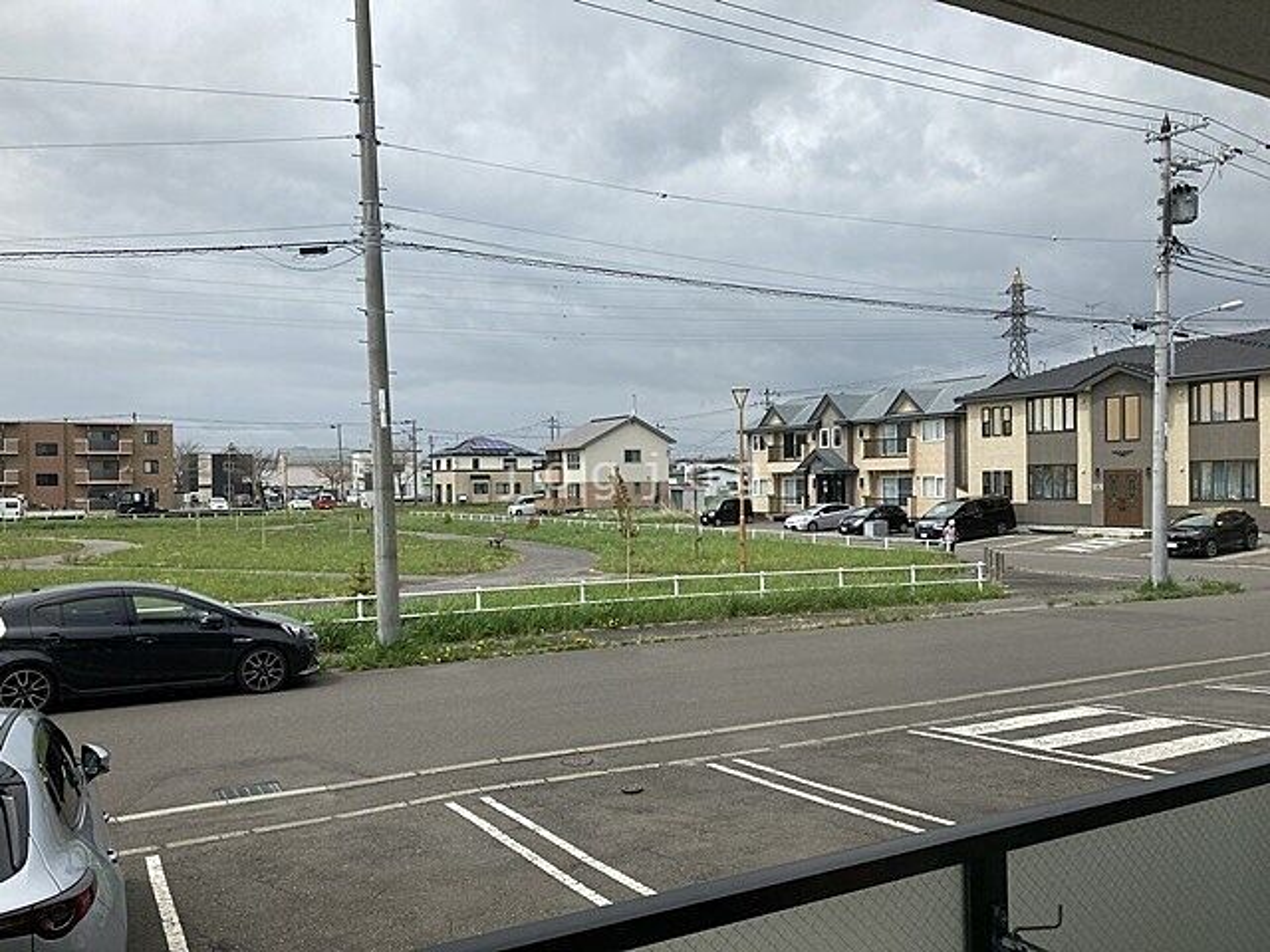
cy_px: 476
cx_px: 635
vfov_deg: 49.7
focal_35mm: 28
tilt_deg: +0.5
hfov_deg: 63.4
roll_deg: -0.3
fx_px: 1027
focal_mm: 3.99
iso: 20
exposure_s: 1/1919
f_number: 1.8
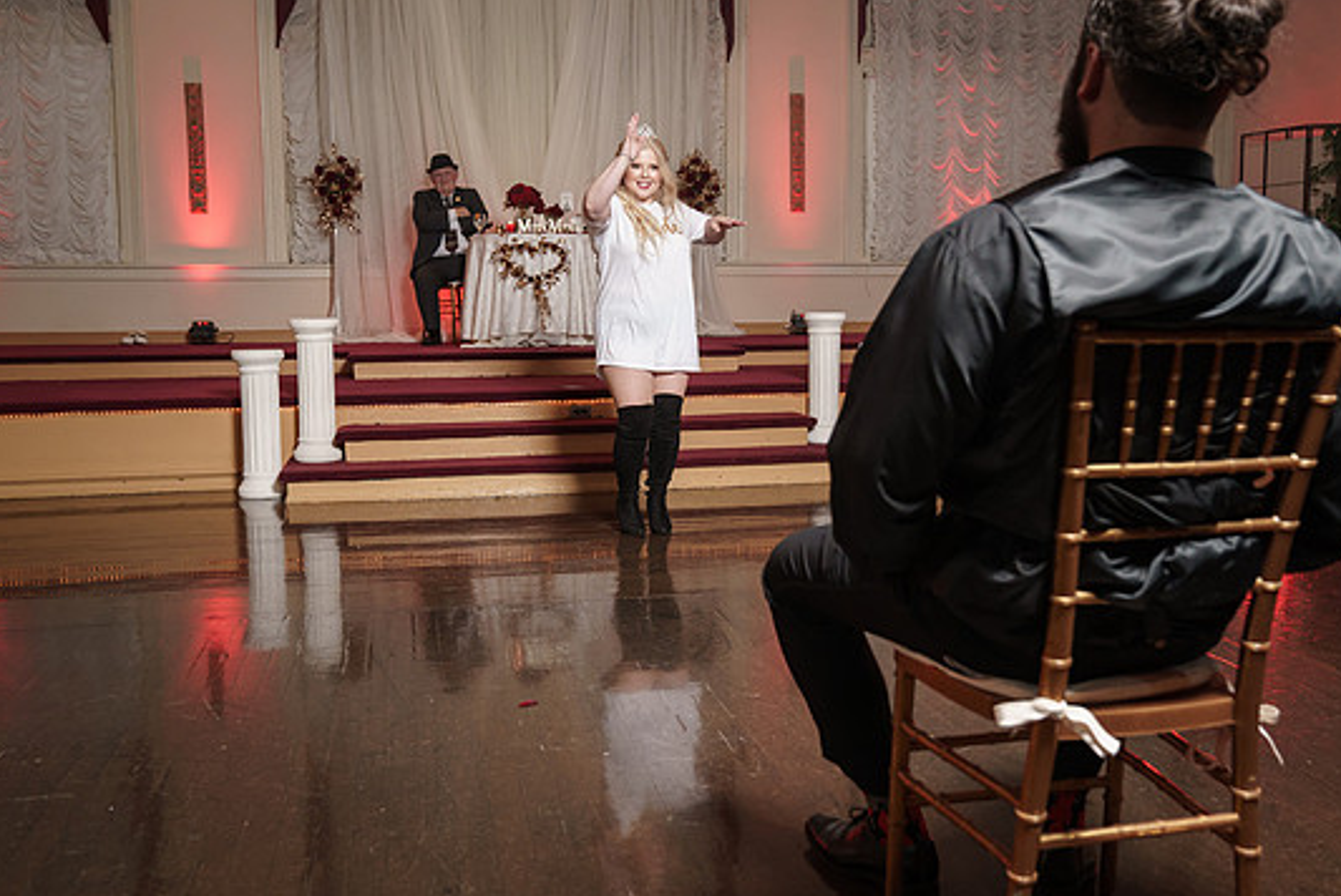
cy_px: 442
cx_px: 717
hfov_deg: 55.7
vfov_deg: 38.9
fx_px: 1267
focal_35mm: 34
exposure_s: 1/200
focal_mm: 29
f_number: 4
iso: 2000
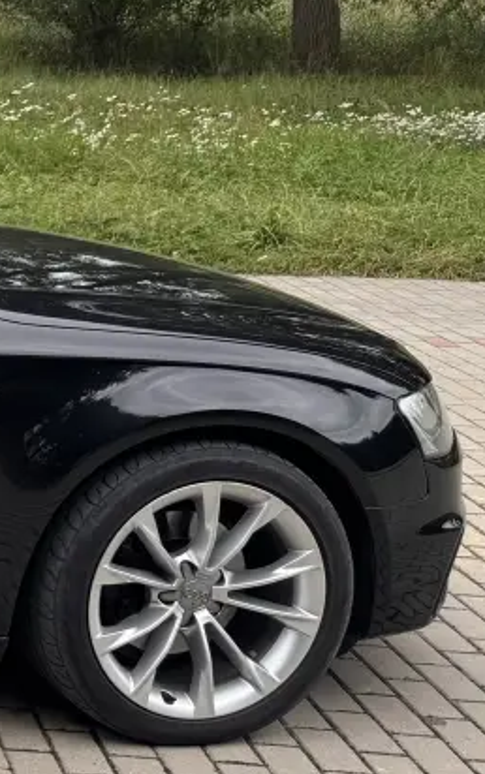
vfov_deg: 26.0
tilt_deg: -12.9
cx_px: -682
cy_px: 278
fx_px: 1668
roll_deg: +1.1
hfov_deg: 12.7
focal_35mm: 79
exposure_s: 1/1042
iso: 80
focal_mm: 6.76
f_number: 1.78
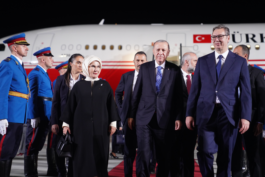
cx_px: 132
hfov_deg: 28.8
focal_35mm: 70
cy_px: 88
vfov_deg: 19.5
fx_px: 515
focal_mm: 70
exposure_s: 1/400
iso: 3200
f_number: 2.8
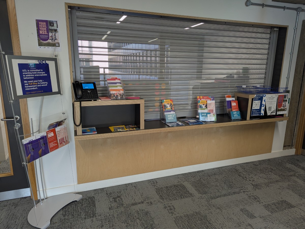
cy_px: 114
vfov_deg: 56.8
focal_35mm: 24
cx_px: 152
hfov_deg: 71.6
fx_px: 211
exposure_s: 1/47.5
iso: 79
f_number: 1.85
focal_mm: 6.81
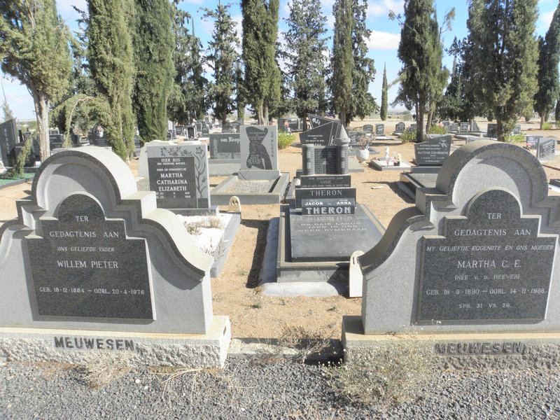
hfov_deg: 67.3
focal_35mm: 26
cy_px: 210
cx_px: 280
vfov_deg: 53.1
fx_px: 421
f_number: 6.3
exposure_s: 1/640
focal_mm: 4.6
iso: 200
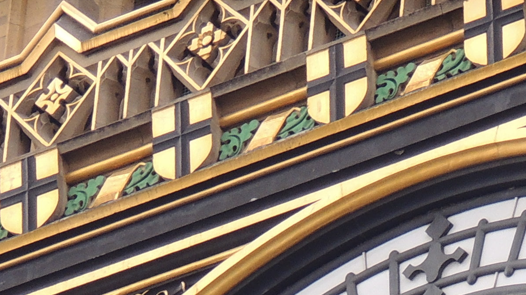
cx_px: 429
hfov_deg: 2.1
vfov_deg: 1.2
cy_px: 755
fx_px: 14601
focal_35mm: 1047
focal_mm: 44.5
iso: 100
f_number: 4.7
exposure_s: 1/320
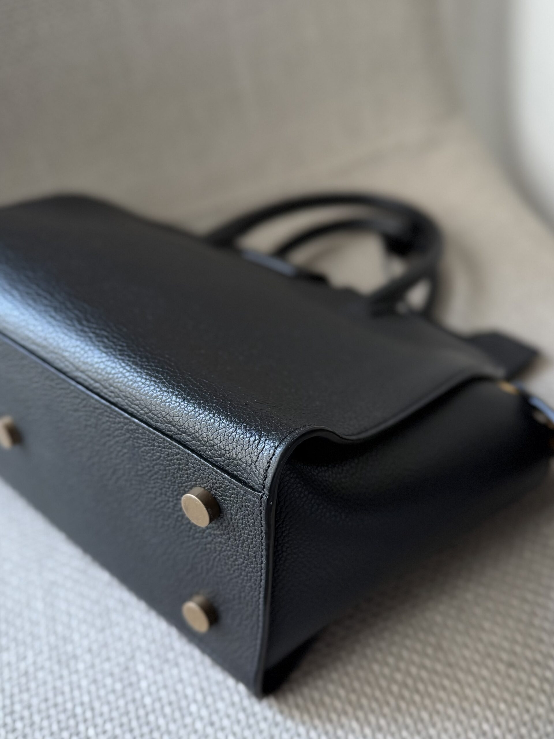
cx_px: 277
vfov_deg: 71.6
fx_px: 512
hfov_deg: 56.8
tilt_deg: -47.9
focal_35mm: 24
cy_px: 370
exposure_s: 1/92
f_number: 1.78
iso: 200
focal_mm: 6.76
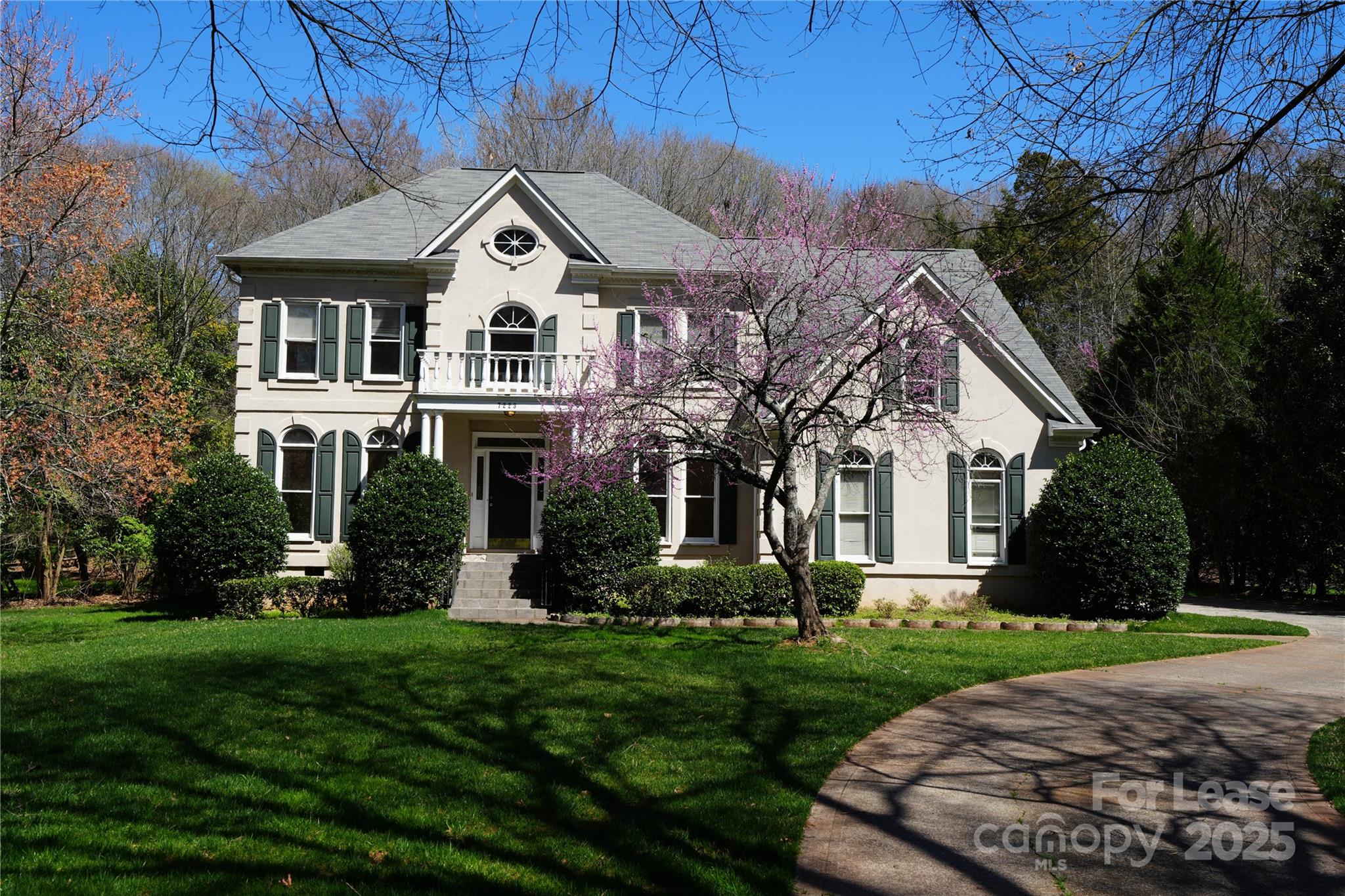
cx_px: 672
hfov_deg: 54.4
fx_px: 1307
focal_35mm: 35
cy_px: 448
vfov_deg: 37.8
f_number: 10
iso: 100
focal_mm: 35
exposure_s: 1/160
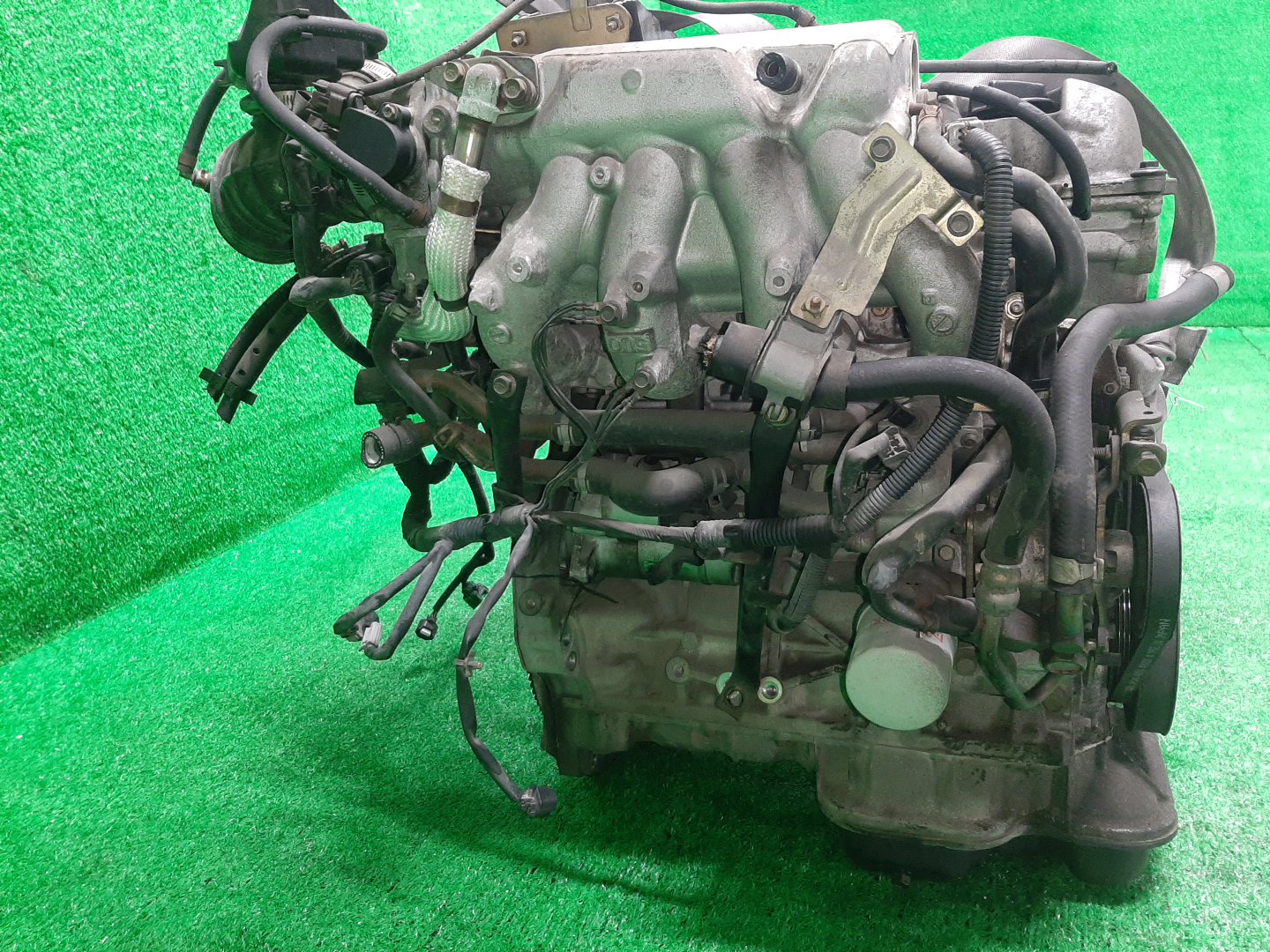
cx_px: 635
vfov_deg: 53.1
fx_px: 954
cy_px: 476
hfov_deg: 67.3
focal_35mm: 26
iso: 209
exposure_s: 1/33
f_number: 1.7
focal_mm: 3.93
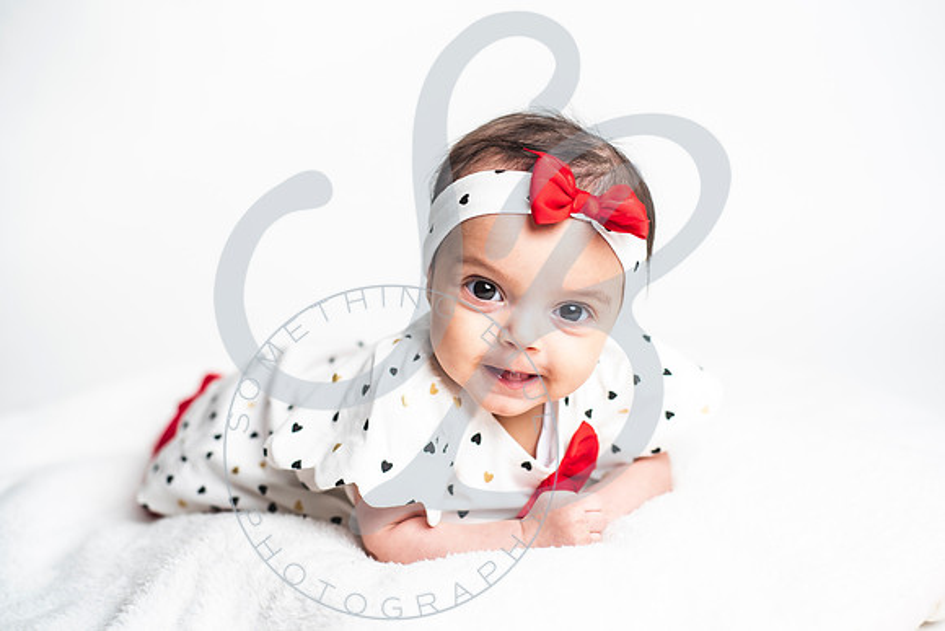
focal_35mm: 50
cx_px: 472
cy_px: 316
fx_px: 1313
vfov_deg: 27.0
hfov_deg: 39.6
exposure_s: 1/200
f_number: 2.8
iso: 64
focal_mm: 50
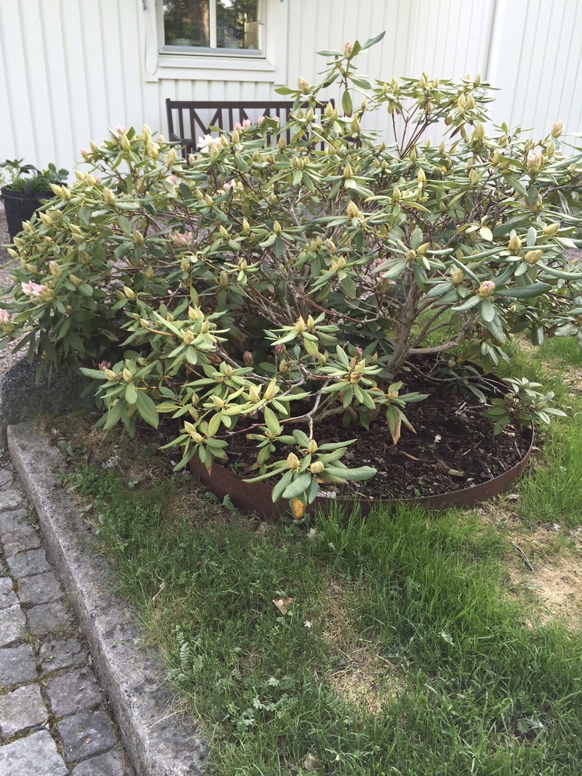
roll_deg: -1.6
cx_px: 290
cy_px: 396
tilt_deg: -25.5
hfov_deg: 46.8
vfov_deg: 60.0
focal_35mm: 30
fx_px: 672
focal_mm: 4.15
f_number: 2.2
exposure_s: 1/120
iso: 32
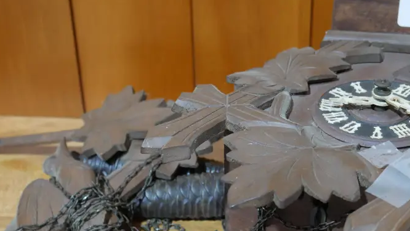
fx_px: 729
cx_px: 304
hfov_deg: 30.9
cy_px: 143
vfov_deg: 18.0
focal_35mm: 67
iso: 1250
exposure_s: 1/60
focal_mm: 20
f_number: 4.5
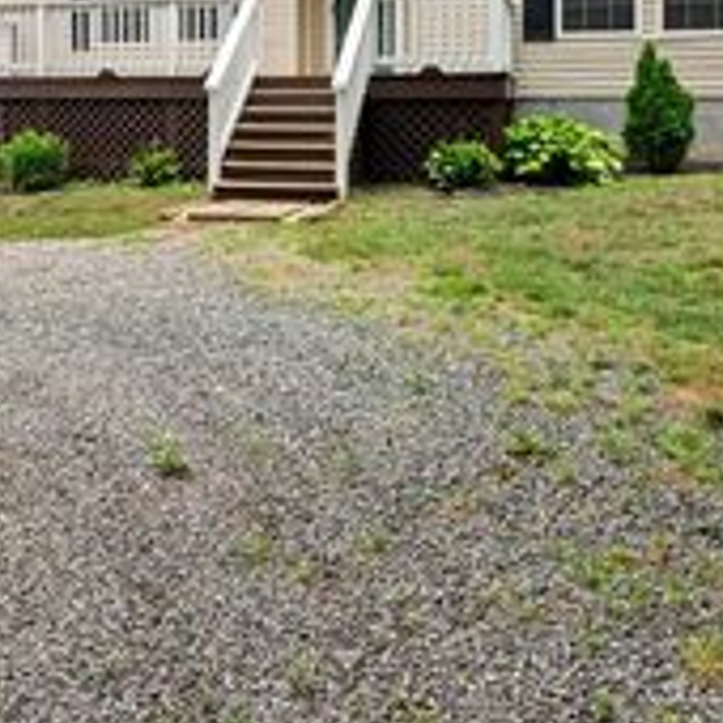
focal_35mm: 40
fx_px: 945
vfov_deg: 39.2
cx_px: 174
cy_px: 89
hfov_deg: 40.6
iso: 800
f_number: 8
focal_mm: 16
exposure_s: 1/80
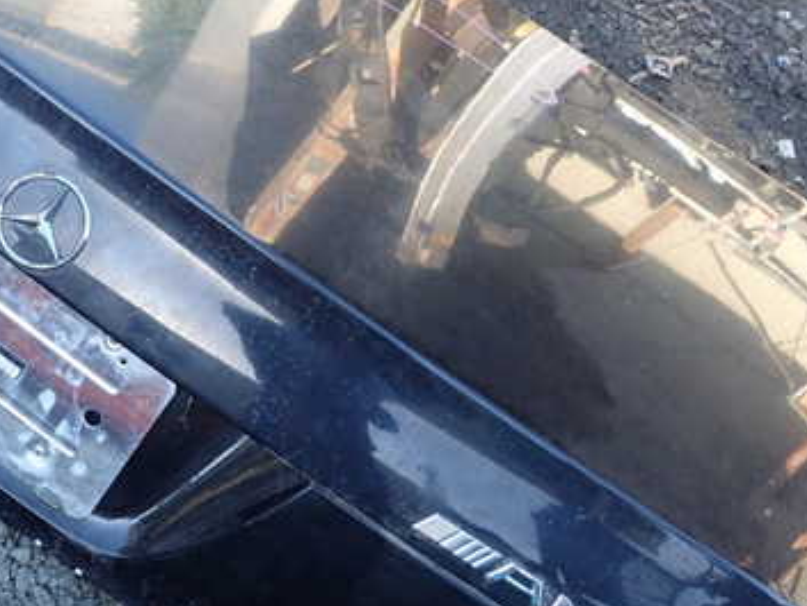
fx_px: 1189
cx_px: 155
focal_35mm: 51
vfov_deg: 28.5
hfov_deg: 36.2
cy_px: 252
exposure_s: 1/80
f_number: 3.2
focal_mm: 5.4
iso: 100
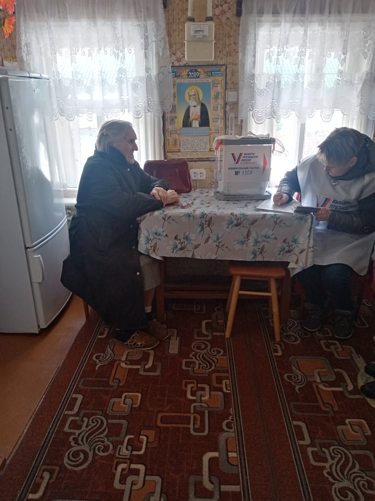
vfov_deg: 67.3
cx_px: 188
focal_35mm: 26
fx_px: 376
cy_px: 250
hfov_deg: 53.1
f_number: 1.8
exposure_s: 1/50
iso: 142
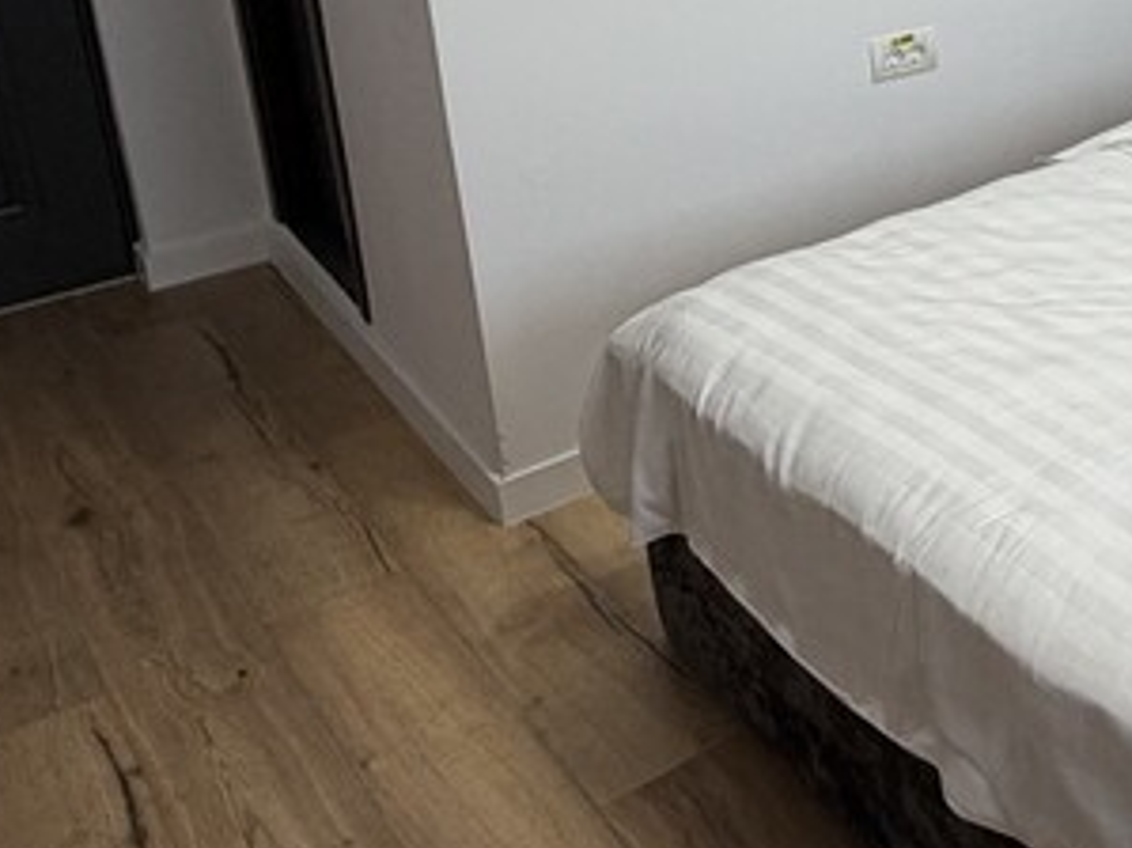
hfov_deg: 32.1
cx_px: 1397
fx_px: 1569
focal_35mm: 48
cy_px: -34
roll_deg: +0.0
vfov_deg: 28.1
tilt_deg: -14.1
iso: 160
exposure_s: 1/100
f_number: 2.2
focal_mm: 2.22
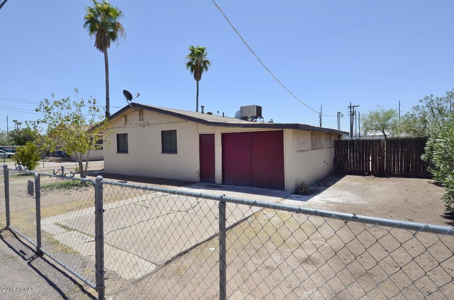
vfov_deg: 67.1
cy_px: 150
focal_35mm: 18
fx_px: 227
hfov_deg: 90.1
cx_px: 227
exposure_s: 1/500
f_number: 11
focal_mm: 12
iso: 400
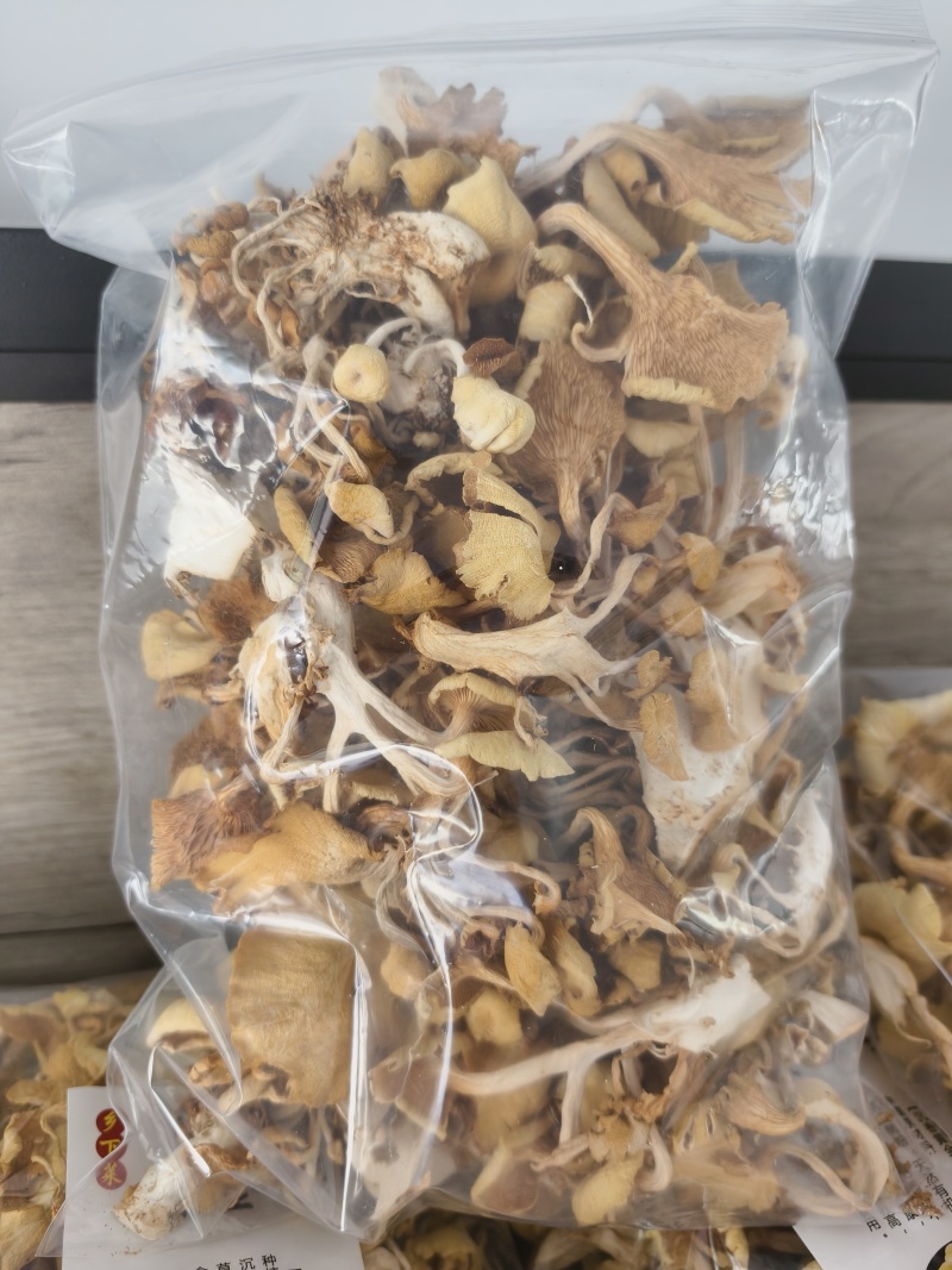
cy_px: 635
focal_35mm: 23
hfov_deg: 58.9
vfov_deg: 73.9
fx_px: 844
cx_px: 476
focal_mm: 5.6
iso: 138
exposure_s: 1/100
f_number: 1.57
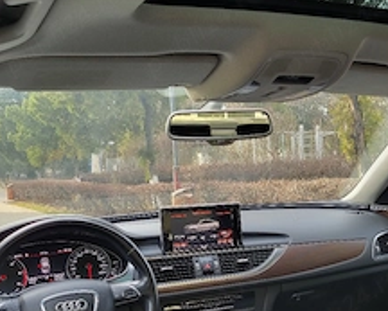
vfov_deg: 32.0
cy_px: 192
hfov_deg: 39.3
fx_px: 540
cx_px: 239
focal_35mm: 47
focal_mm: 5.4
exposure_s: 1/120
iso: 100
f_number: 1.8
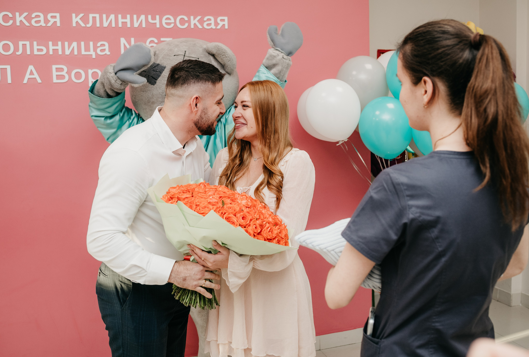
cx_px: 276
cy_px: 173
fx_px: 537
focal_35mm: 36
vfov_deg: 36.8
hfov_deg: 52.4
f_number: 4
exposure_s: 1/160
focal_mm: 35
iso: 640
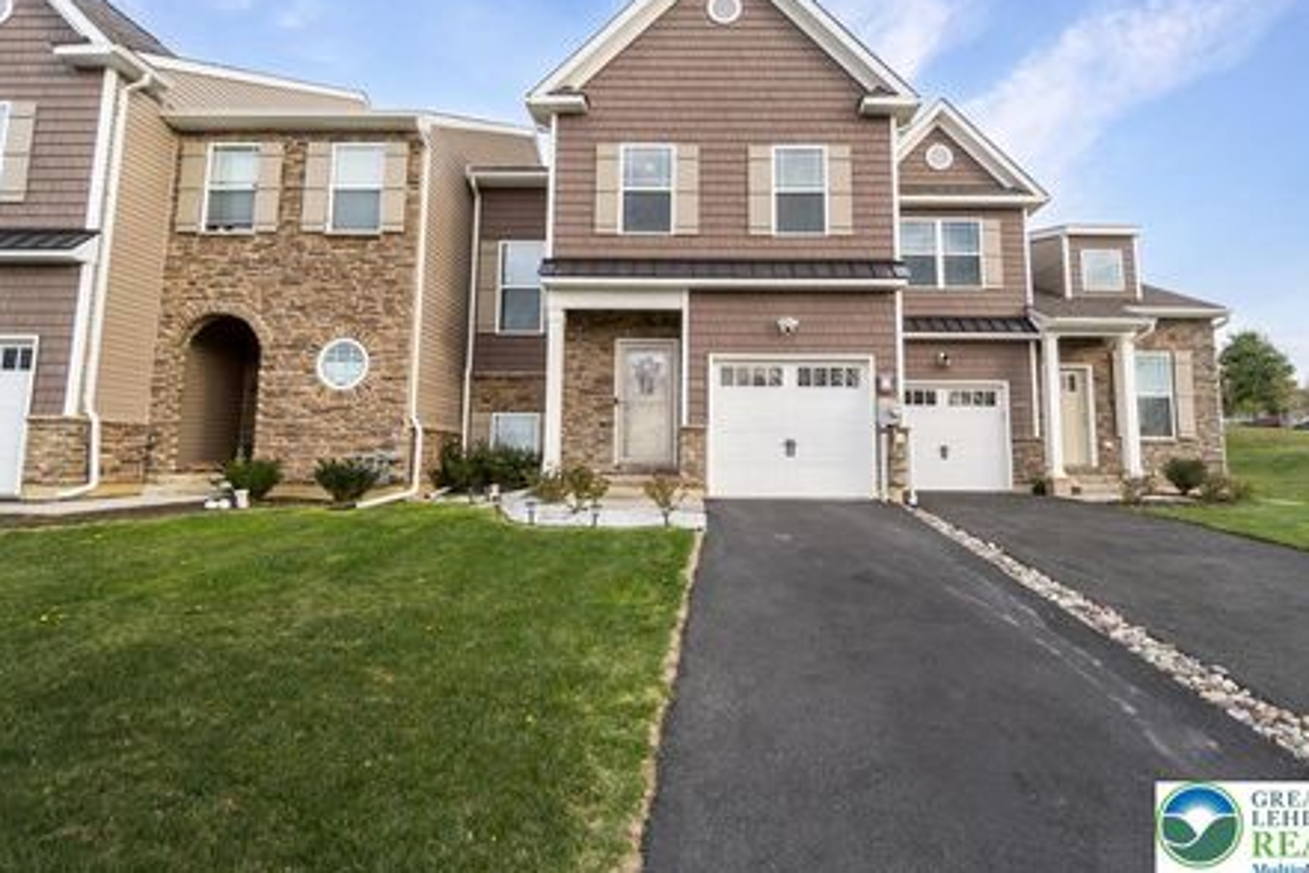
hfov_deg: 93.1
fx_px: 618
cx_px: 709
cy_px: 385
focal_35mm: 17
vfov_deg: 70.2
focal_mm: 10
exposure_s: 1/100
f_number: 6.3
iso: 100
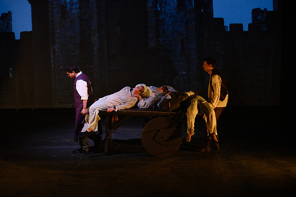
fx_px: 600
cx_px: 149
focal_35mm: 73
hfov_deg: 27.7
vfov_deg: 18.7
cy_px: 97
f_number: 3.5
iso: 1250
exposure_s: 1/80
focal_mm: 70
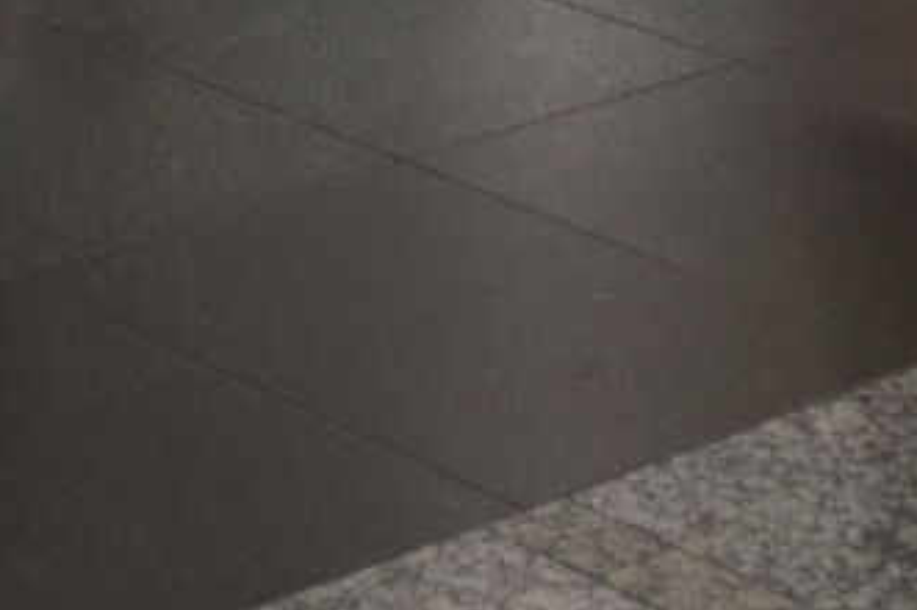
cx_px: 770
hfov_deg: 11.8
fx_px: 4428
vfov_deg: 7.0
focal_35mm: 174
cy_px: -1299
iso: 250
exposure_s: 1
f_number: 20
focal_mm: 24
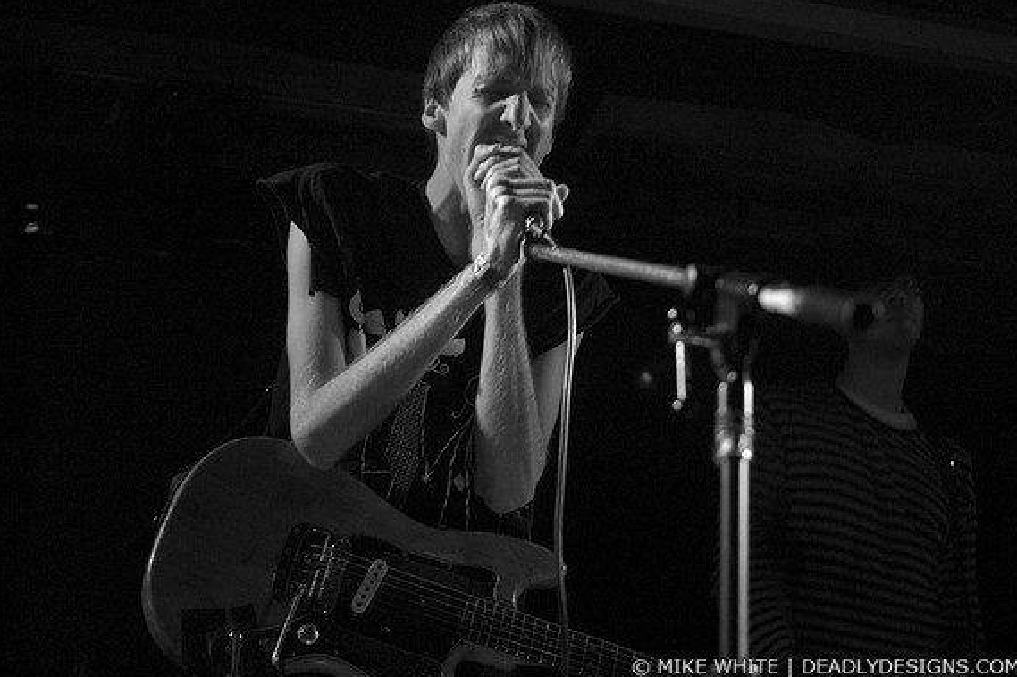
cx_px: 511
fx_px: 1511
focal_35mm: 54
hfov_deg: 37.2
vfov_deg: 25.3
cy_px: 338
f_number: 2.8
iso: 1600
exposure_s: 1/40
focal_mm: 35
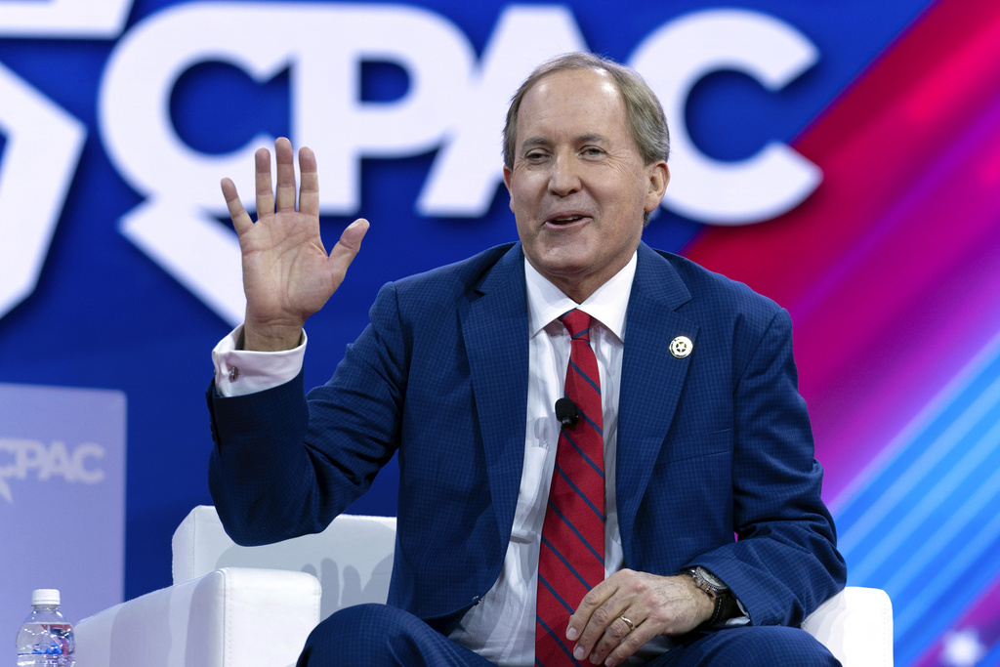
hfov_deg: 15.4
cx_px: 500
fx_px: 3695
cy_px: 334
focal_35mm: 133
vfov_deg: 10.3
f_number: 4.5
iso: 1250
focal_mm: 133
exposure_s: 1/320
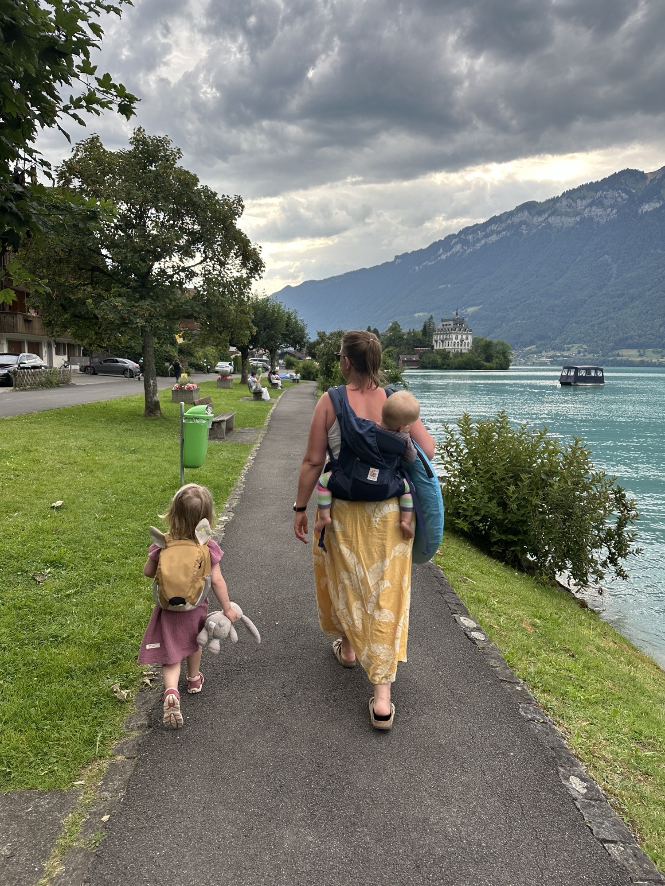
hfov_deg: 56.8
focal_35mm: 24
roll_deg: +0.8
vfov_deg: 71.6
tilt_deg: -5.6
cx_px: 332
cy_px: 443
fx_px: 615
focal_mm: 6.86
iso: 80
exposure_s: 1/910
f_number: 1.78
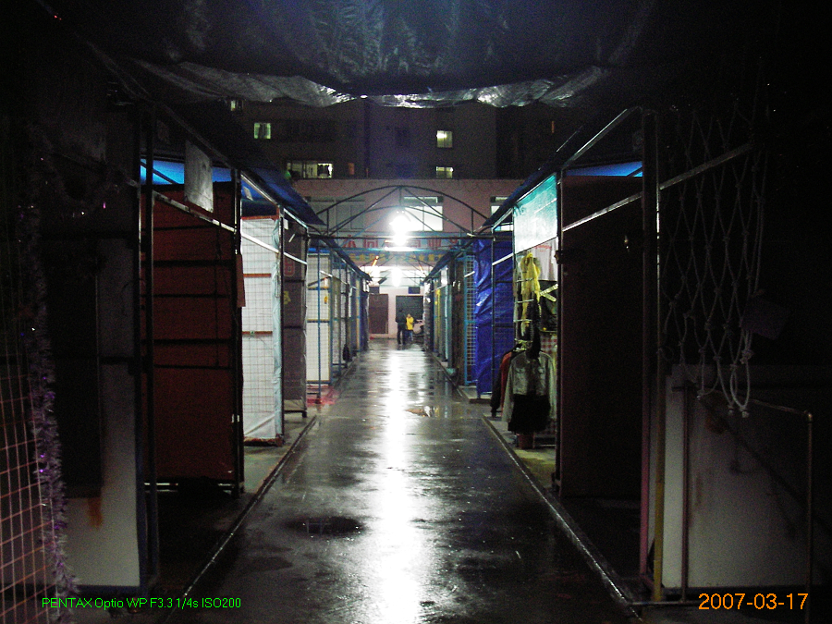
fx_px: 913
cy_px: 312
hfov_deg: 49.0
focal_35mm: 38
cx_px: 416
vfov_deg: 37.7
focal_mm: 6.3
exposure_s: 1/4
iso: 200
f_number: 3.3
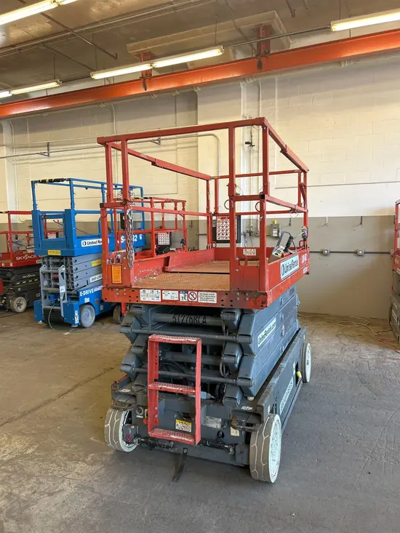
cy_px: 266
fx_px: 400
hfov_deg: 53.1
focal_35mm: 26
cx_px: 200
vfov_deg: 67.3
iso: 64
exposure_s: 1/121
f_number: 1.5
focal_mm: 5.7
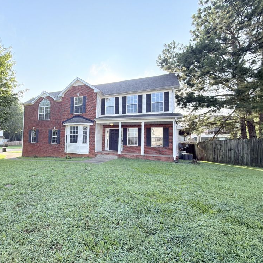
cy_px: 133
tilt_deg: +3.9
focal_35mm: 17
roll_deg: -2.1
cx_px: 87
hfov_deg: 81.0
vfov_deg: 84.0
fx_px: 146
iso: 40
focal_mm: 2.22
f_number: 2.2
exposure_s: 1/502
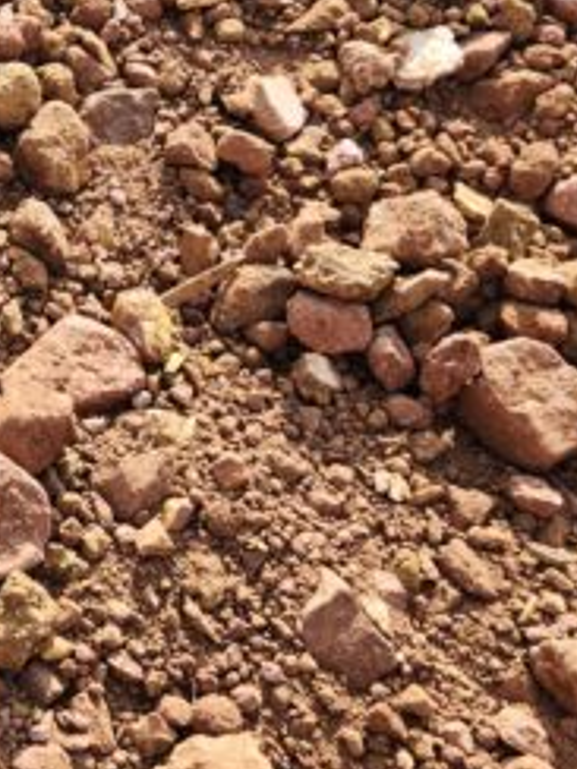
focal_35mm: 63
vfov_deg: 30.4
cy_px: 228
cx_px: -161
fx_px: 1400
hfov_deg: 21.2
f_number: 1.8
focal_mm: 5.4
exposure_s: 1/838
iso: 20
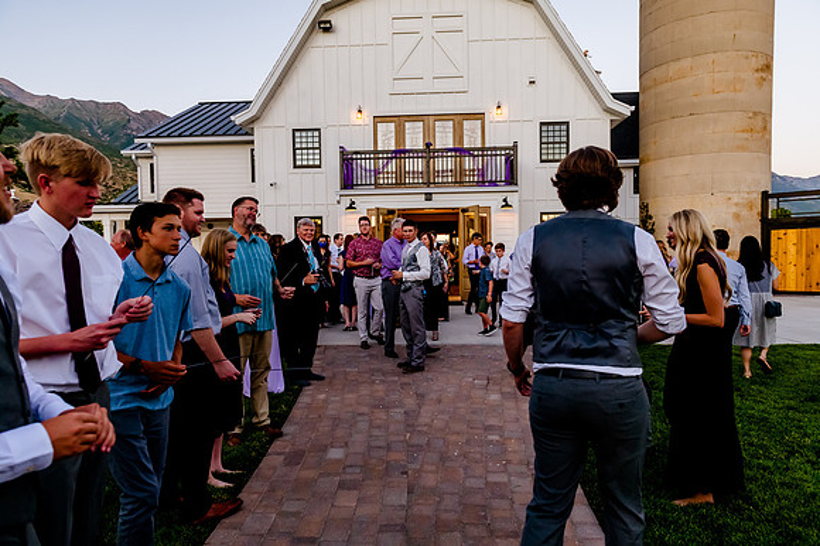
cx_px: 410
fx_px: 546
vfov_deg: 53.1
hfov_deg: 73.8
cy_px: 273
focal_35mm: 24
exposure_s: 1/400
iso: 1600
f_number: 5
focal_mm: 24
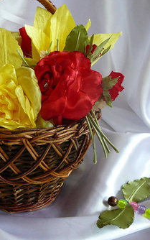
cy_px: 119
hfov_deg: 25.3
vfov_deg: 40.3
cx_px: 23
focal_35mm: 50
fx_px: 327
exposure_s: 1/25
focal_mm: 5.2
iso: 200
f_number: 2.8
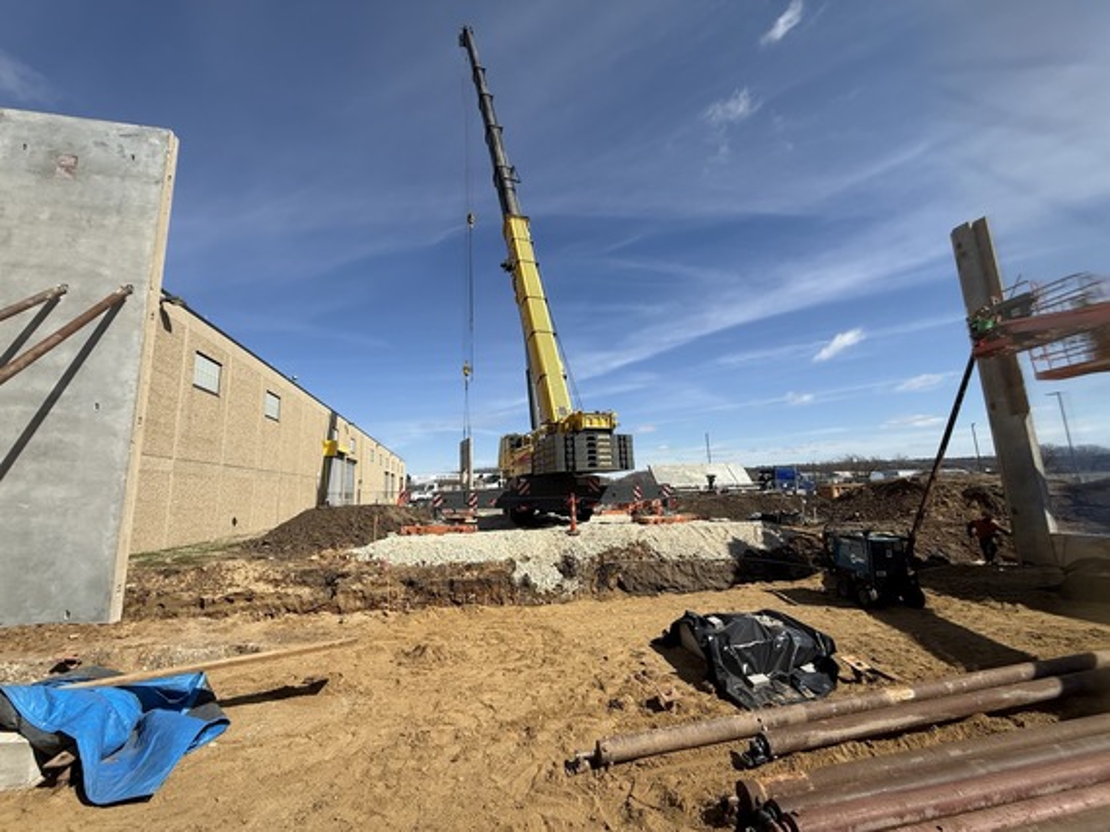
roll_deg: +0.9
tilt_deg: +10.6
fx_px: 449
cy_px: 416
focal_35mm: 14
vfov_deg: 85.6
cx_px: 555
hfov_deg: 102.1
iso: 50
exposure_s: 1/2717
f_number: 2.2
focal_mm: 2.22
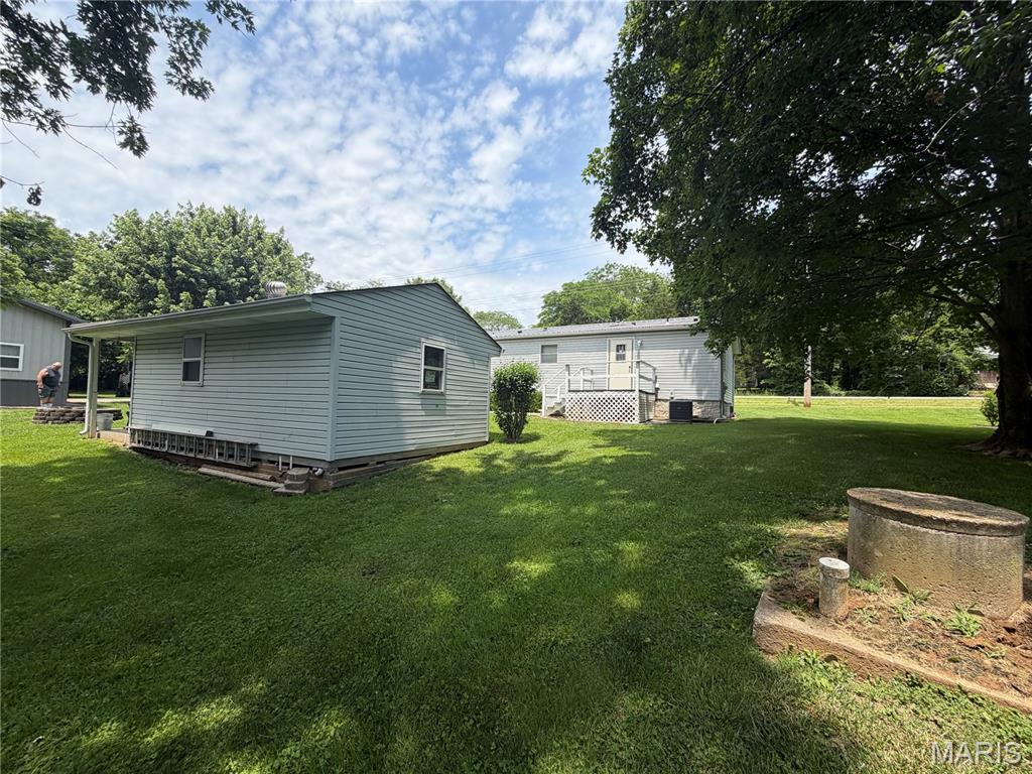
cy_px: 387
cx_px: 516
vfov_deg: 85.7
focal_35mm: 14
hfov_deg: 102.1
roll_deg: -1.3
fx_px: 417
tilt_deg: +4.7
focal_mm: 2.22
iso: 25
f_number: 2.2
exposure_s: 1/770
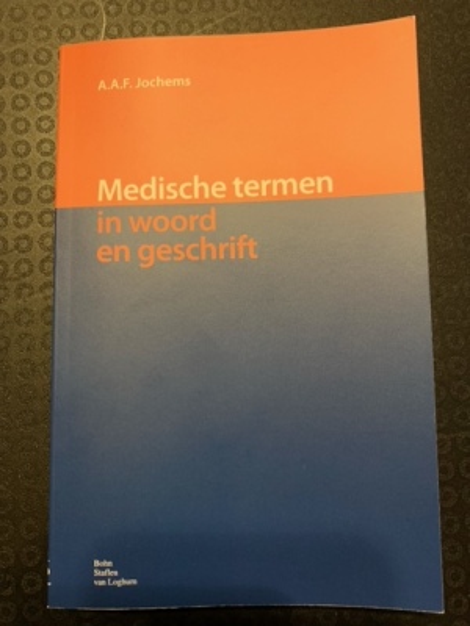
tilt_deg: -75.4
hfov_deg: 53.1
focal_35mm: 26
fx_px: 471
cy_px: 313
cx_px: 235
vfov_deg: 67.3
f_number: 1.8
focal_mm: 4.25
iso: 400
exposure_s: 1/25
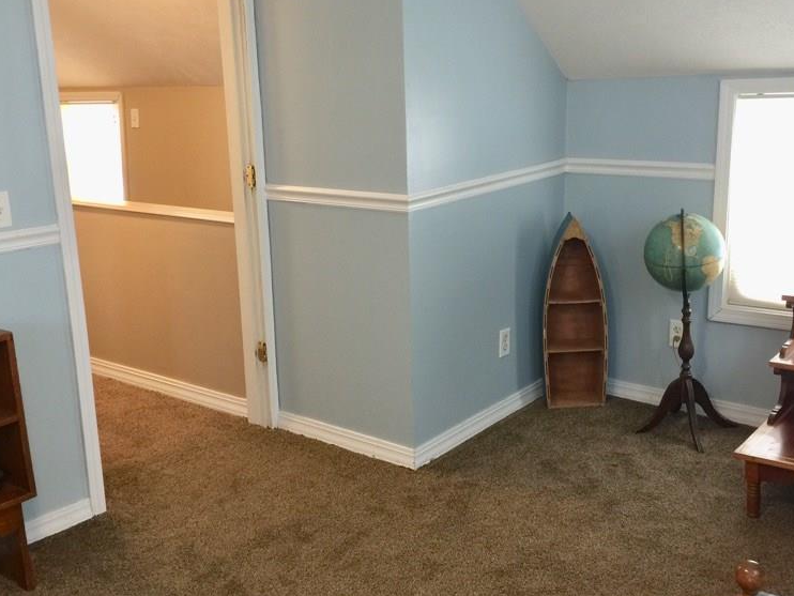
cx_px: 440
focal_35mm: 40
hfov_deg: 46.7
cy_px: 280
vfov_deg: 36.0
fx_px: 918
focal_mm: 4.15
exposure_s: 1/15
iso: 40
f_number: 2.2
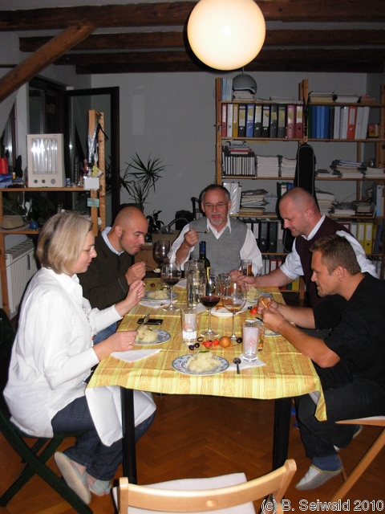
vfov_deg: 49.0
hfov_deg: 37.7
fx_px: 564
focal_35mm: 38
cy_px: 257
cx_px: 192
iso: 237
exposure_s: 1/95.8
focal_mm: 6.3
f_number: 2.9
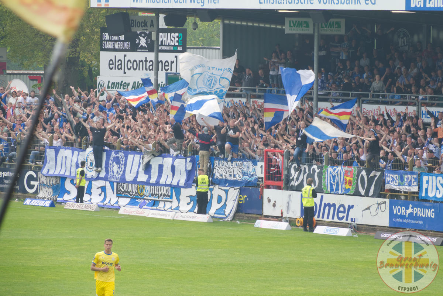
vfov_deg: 4.4
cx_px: 222
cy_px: 148
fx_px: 3817
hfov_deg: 6.6
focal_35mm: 310
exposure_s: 1/250
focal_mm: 113.7
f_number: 7.1
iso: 200
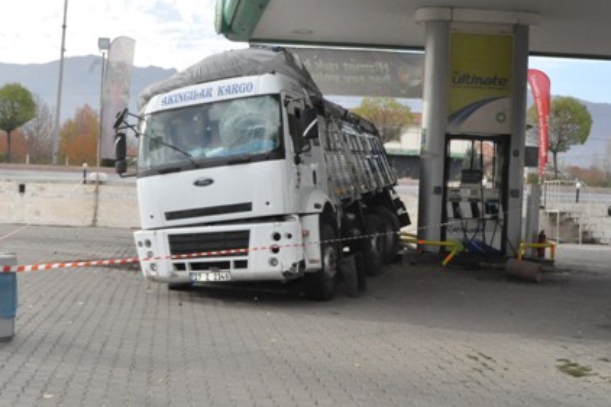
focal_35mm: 50
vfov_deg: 27.0
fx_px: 848
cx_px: 195
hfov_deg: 39.1
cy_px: 212
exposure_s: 1/200
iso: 1600
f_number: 22
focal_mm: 22
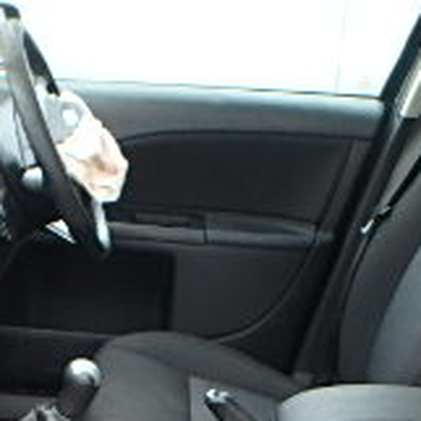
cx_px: 178
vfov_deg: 21.8
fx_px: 1018
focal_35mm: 74
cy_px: 494
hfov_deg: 23.3
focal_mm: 3.7
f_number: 3.5
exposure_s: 1/30
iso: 400
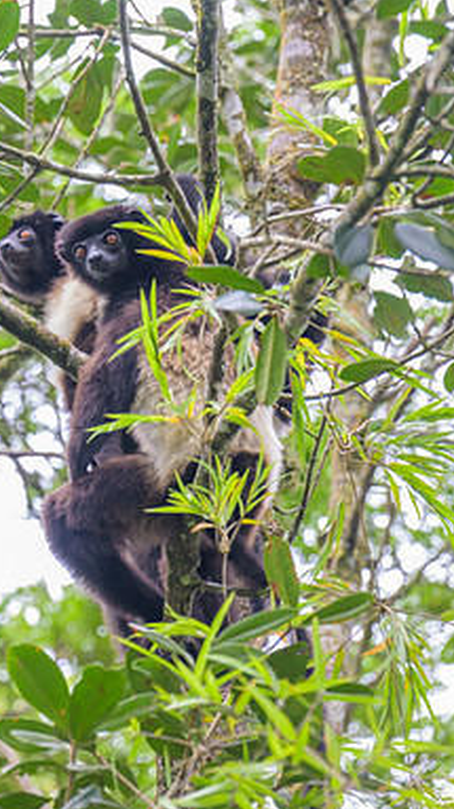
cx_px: 17
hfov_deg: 3.9
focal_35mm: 314
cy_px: 363
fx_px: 6730
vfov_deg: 6.9
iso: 1250
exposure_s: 1/1000
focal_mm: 180
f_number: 4
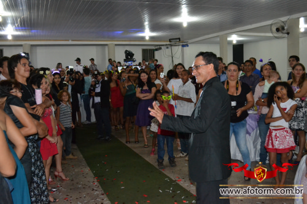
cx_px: 154
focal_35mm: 39
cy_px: 102
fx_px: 332
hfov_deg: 49.6
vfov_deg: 34.2
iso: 3200
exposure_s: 1/60
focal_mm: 26
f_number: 4.2
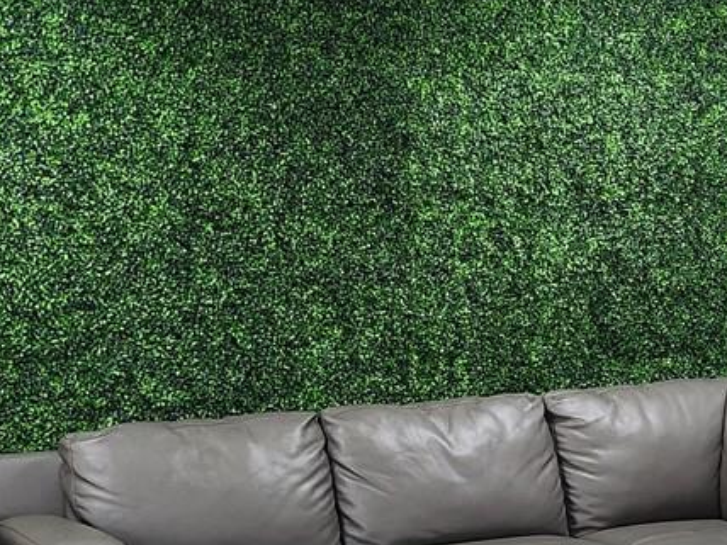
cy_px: 273
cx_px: 476
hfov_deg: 22.7
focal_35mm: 86
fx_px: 1806
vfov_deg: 17.2
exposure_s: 1/120
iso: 250
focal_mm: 5.4
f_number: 1.8
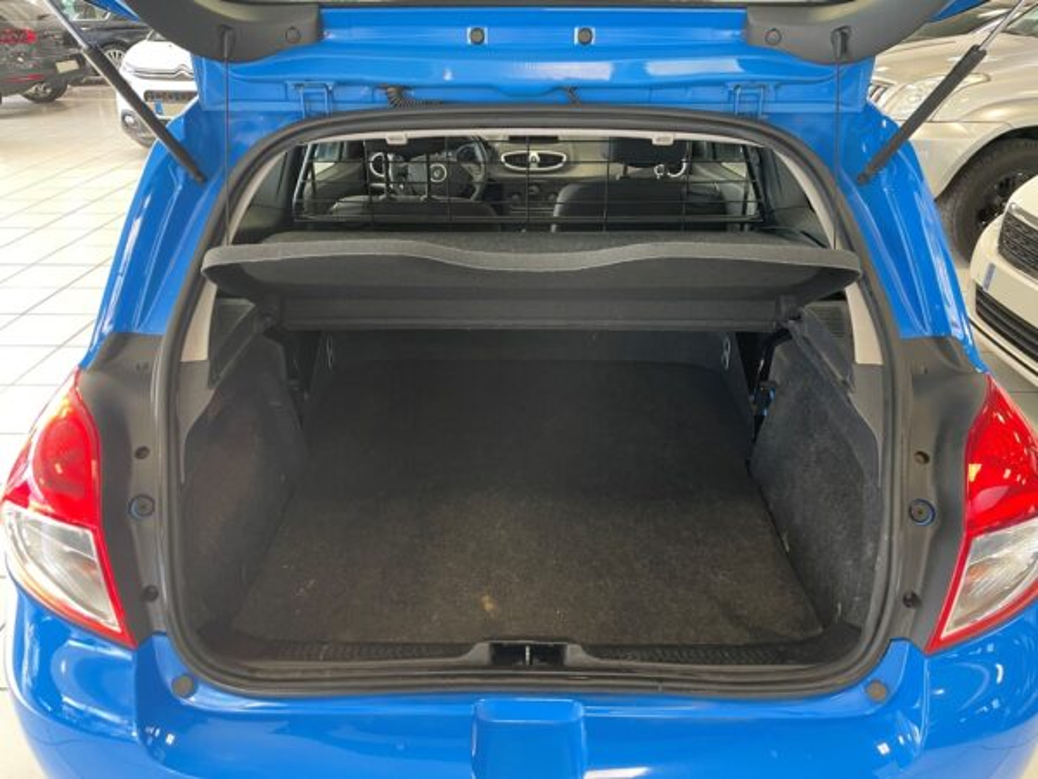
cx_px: 519
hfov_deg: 67.3
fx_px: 780
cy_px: 390
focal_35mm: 26
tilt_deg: -26.4
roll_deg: +0.2
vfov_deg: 53.1
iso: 200
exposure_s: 1/60
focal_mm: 4.2
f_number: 1.6
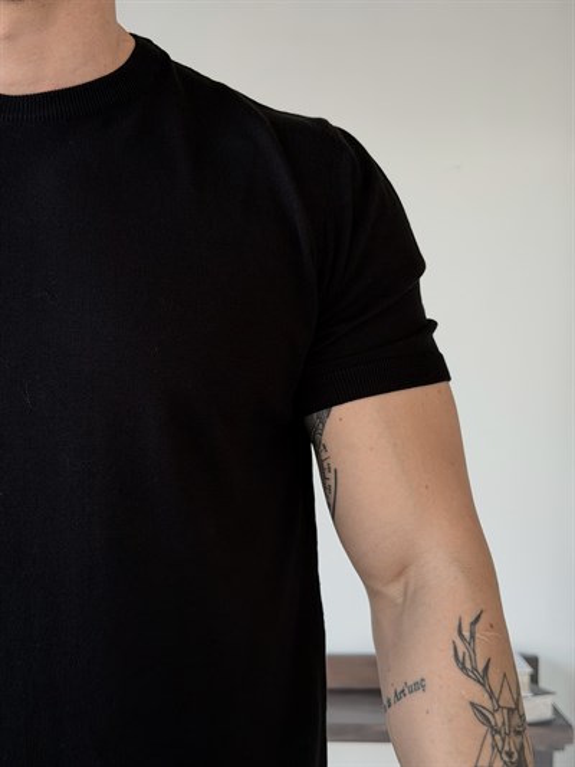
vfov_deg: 39.6
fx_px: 1063
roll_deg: +0.0
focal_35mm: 48
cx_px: 288
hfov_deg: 30.3
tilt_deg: +0.3
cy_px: 384
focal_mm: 6.76
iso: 50
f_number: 1.78
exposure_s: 1/50
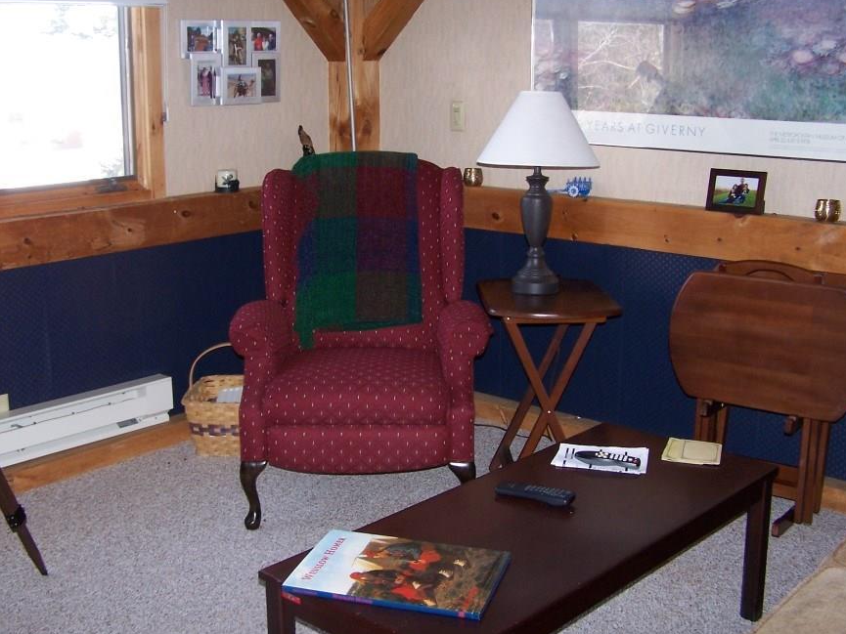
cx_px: 390
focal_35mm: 45
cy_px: 284
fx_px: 1100
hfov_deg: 42.0
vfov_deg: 32.2
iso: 140
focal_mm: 6.3
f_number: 2.8
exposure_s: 1/60
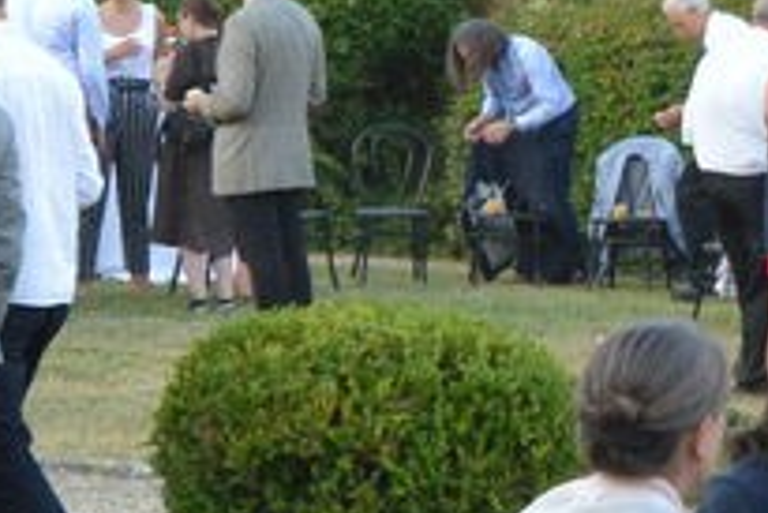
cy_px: -95
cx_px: 1506
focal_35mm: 246
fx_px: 5252
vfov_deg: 5.6
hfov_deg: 8.0
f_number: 9
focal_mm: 35
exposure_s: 1/320
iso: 2000
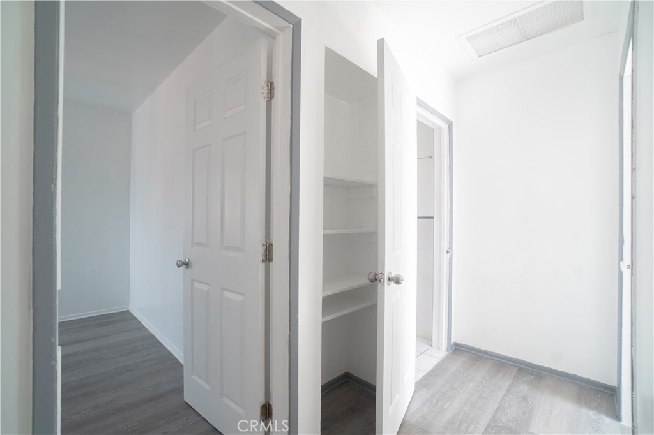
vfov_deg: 77.3
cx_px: 327
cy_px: 218
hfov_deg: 100.4
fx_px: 272
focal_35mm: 15
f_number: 6.3
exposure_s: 1/6
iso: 320
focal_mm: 10
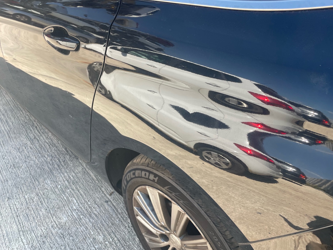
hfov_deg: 63.4
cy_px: 122
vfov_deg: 49.8
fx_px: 269
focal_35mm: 28
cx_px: 171
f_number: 1.6
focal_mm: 4.2
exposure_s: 1/515
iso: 32
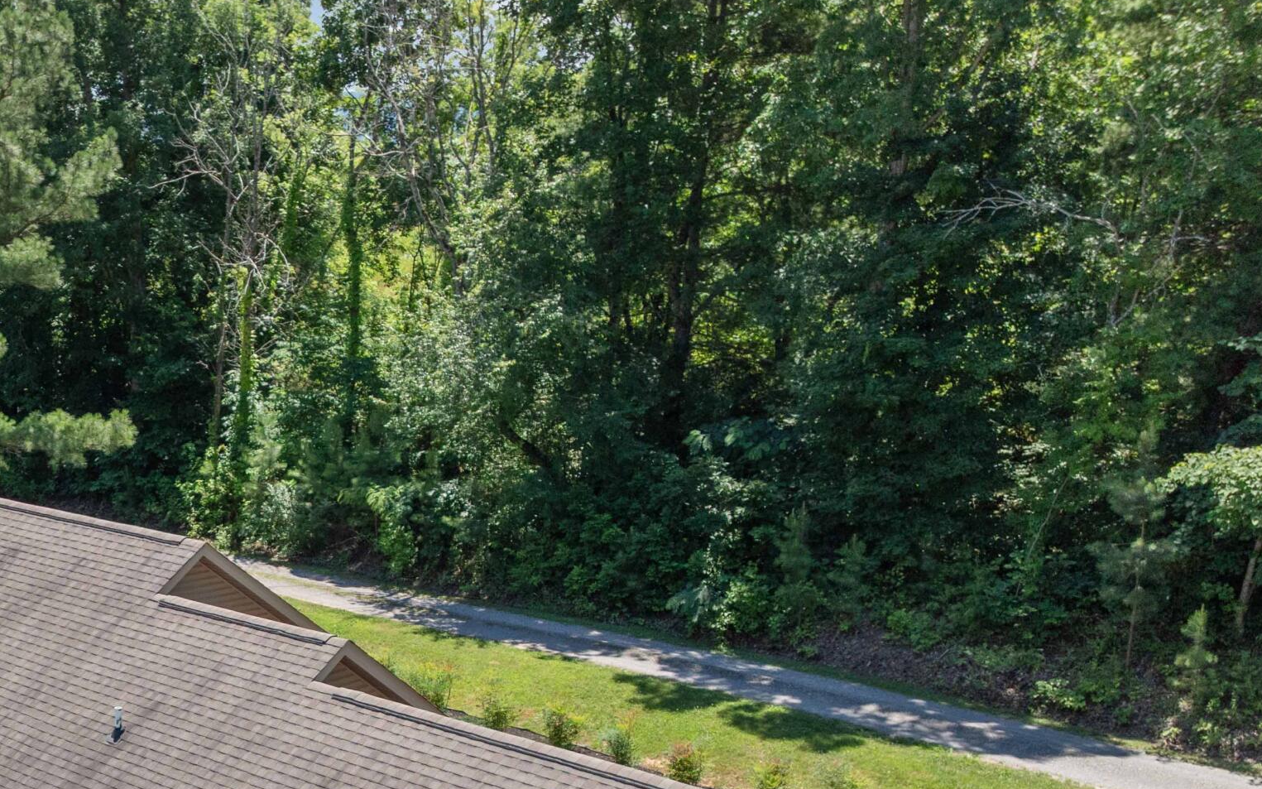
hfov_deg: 36.8
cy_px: 853
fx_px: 1720
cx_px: 49
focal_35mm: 50
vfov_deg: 24.2
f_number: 2.8
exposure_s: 1/80
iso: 120
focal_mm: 12.29
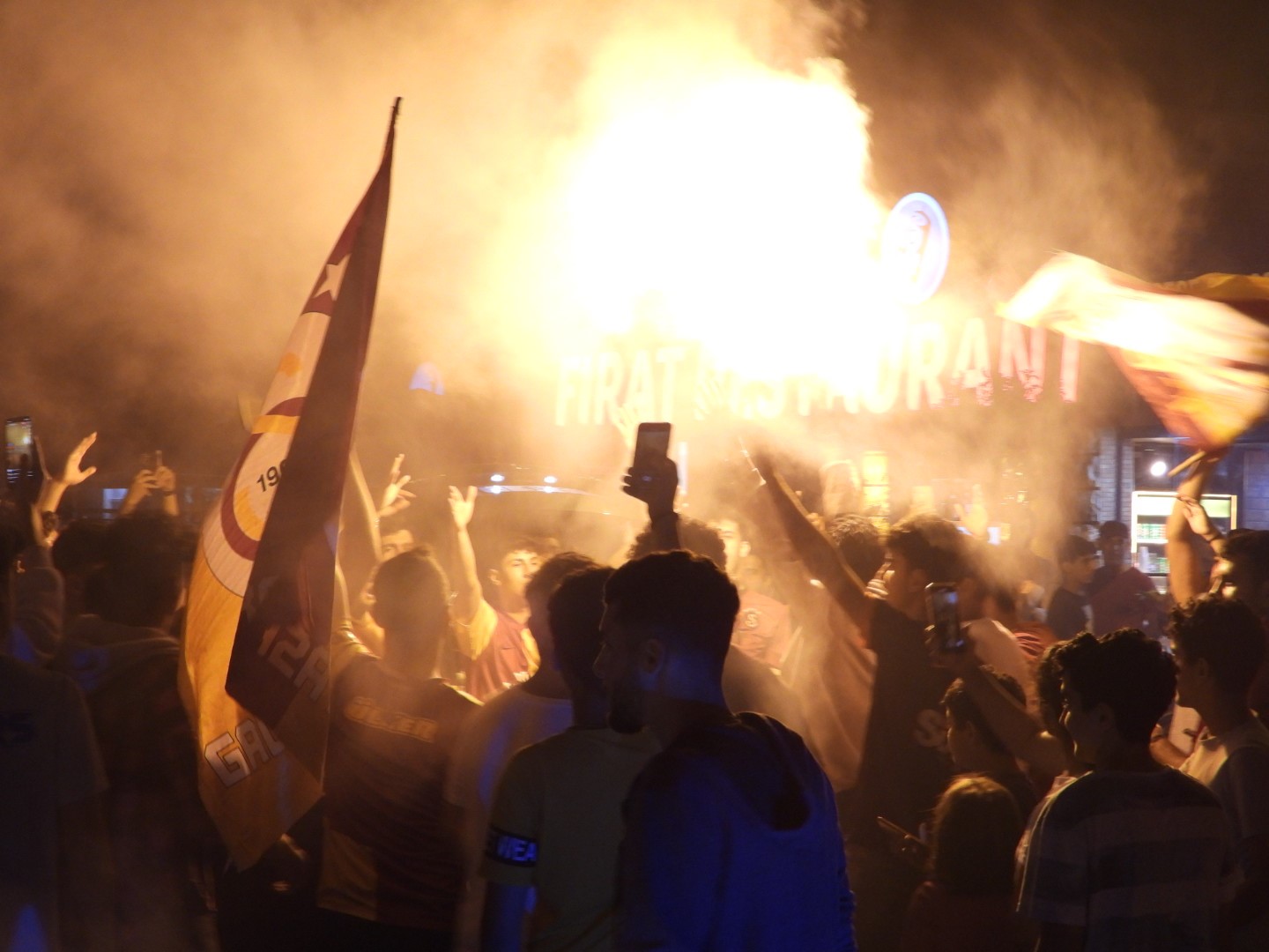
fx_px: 2749
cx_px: 634
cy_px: 476
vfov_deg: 19.6
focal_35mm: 75
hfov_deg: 26.0
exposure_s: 1/30
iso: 400
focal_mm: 13.5
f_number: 3.5
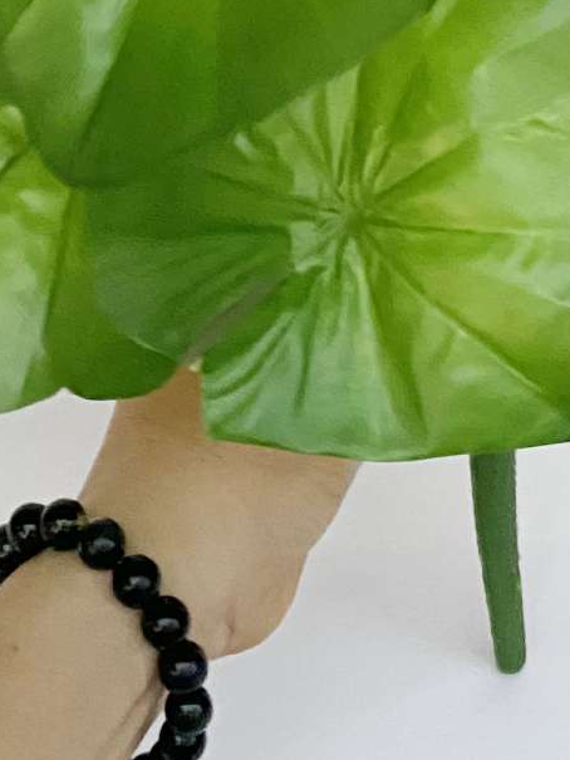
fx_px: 2283
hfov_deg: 14.2
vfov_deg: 16.5
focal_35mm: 104
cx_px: 290
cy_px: -518
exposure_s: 1/50
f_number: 1.8
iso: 200
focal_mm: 4.25
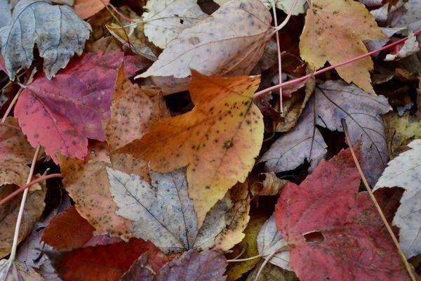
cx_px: 210
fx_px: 842
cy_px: 140
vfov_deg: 18.9
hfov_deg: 28.1
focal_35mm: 72
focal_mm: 48
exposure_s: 1/60
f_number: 5.6
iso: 400
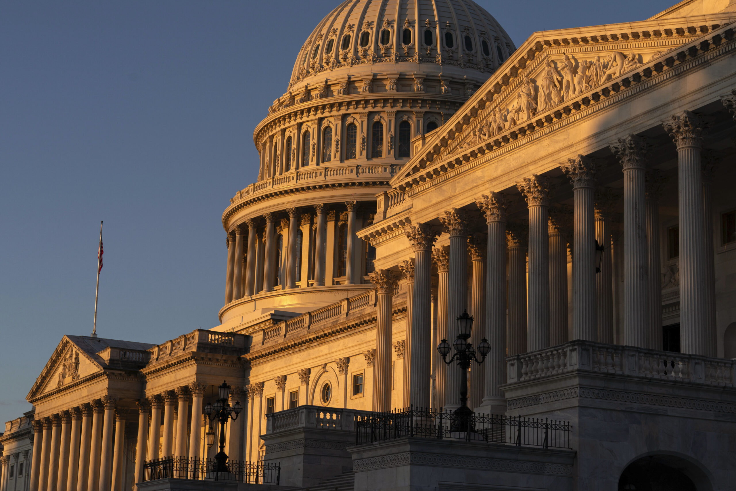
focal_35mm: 70
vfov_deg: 19.5
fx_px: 1431
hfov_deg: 28.8
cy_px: 246
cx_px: 368
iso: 100
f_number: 8
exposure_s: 1/400
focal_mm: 70
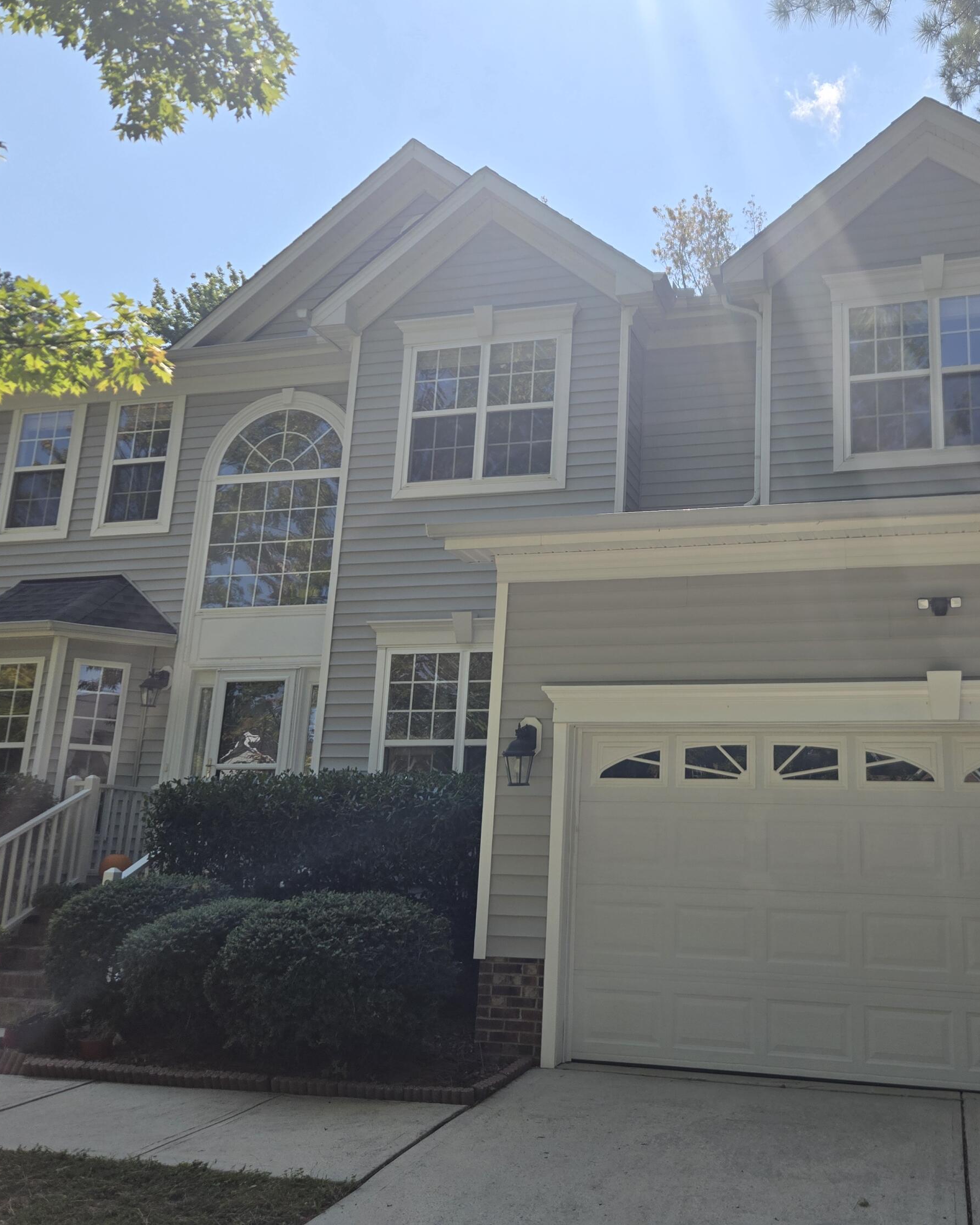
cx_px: 680
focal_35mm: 30
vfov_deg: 58.8
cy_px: 612
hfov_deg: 47.4
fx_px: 1088
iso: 25
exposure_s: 1/2586
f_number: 1.8
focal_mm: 5.4
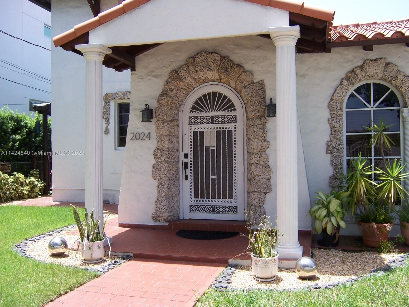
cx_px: 204
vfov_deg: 42.9
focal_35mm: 33
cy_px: 154
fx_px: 390
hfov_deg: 55.4
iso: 80
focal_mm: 5.5
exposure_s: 1/350
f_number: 3.4
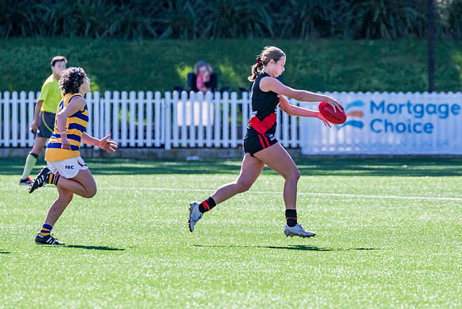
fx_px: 7887
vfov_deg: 2.2
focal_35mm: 614
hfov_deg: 3.4
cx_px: 295
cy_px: 150
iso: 800
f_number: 6.3
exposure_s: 1/2000
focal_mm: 420
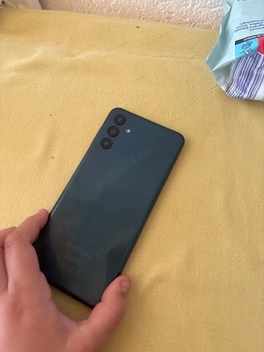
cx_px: 132
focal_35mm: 26
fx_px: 264
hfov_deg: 53.1
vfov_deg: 67.3
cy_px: 176
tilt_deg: -73.1
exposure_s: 1/60
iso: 160
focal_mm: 5.96
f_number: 1.6
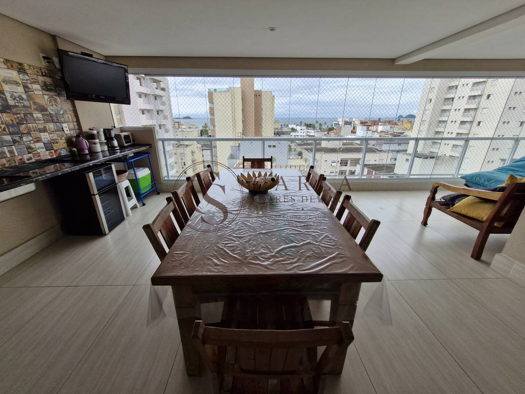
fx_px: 197
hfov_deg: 106.2
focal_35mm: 13
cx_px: 262
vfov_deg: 89.9
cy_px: 197
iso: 50
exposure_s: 1/684
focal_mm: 1.74
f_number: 2.2
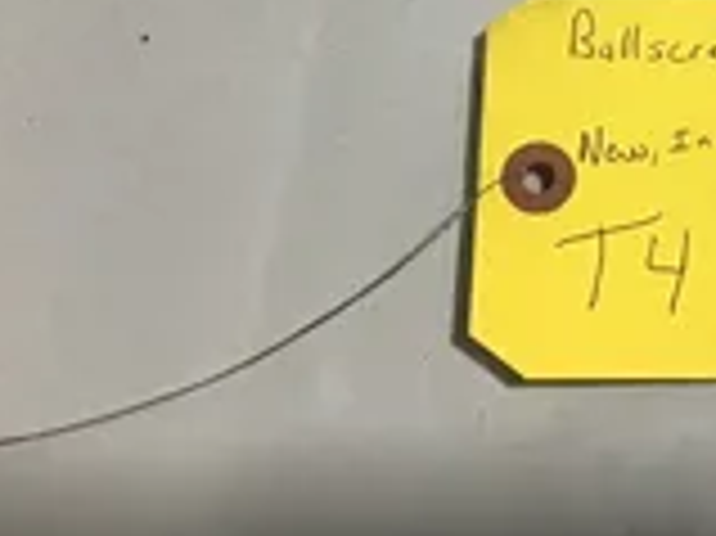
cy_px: 86
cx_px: 797
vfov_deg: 18.6
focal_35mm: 78
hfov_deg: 23.4
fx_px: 1612
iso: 125
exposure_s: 1/30
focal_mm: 3.3
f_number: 2.4
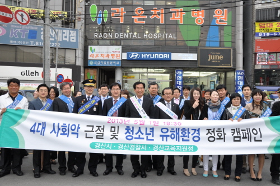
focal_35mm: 32
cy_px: 93
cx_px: 140
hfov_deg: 59.6
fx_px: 245
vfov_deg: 41.6
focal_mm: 21
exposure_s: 1/30
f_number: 5.6
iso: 200
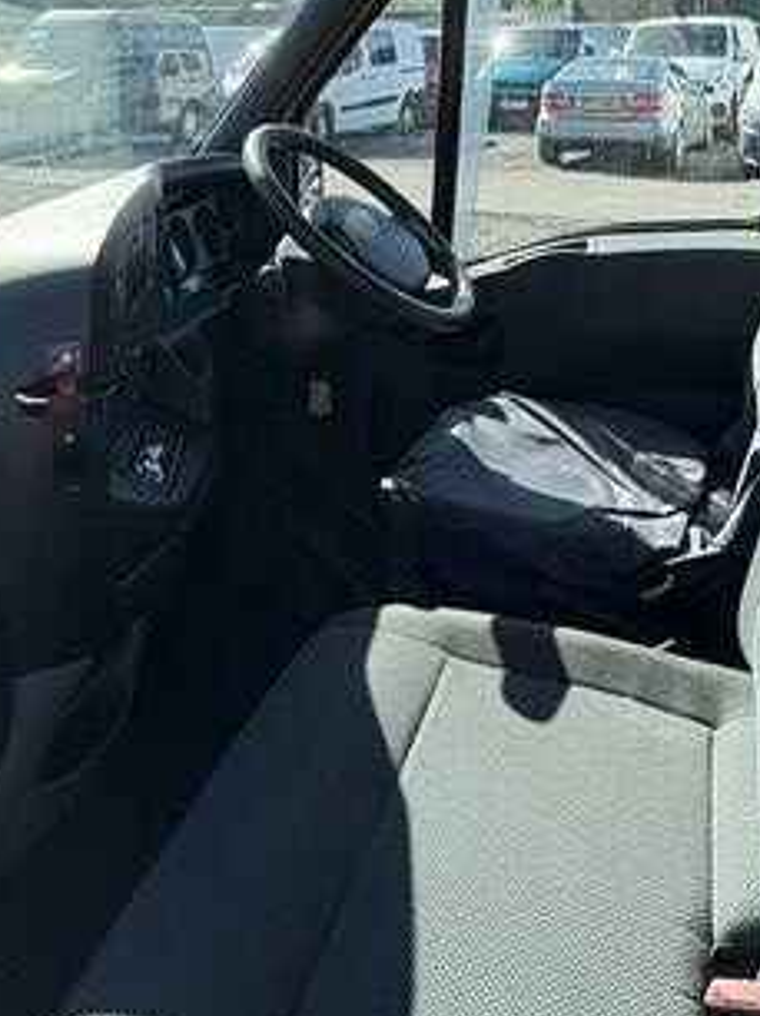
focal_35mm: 41
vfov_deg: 43.4
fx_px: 1202
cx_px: 319
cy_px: 186
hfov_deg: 35.0
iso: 40
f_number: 2.2
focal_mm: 2.22
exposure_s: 1/700
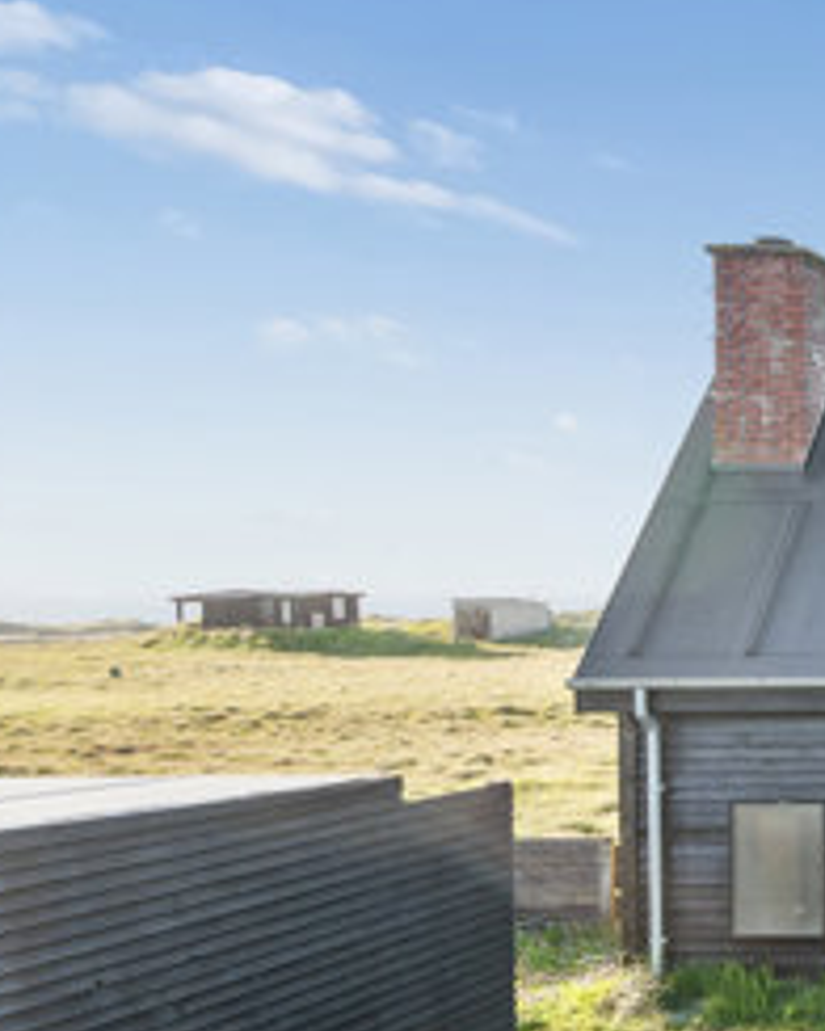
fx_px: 1587
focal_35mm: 52
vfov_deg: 35.3
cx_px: 1452
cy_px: 755
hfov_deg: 20.9
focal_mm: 17
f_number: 5.6
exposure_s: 1/160
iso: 200
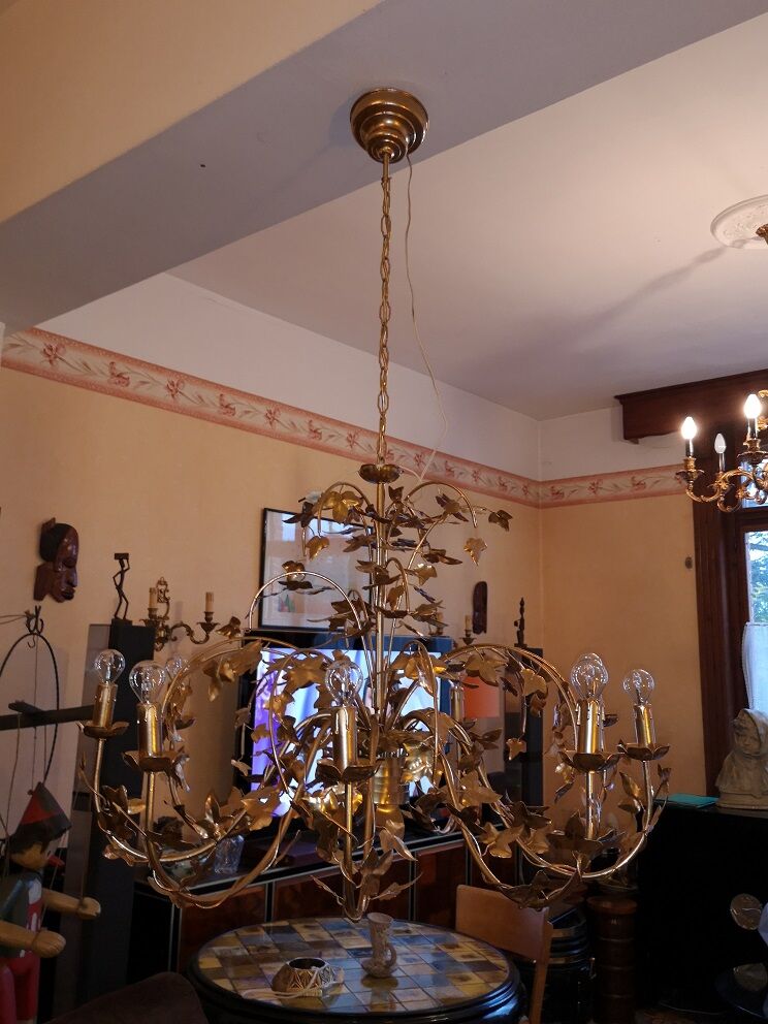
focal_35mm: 31
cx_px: 384
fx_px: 917
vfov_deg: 58.4
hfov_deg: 45.4
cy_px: 512
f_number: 1.8
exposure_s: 1/33.3
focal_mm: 3.95
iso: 200
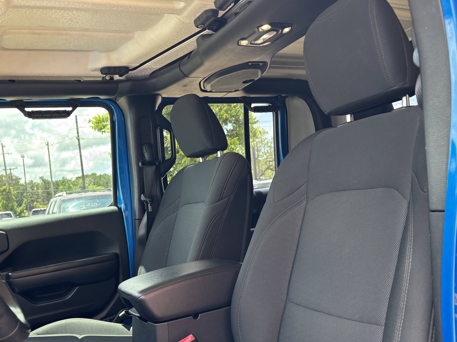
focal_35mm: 34
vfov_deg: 41.5
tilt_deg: +3.9
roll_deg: +2.7
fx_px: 449
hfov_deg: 53.9
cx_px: 218
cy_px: 210
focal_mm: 5.96
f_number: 1.6
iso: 40
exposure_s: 1/121
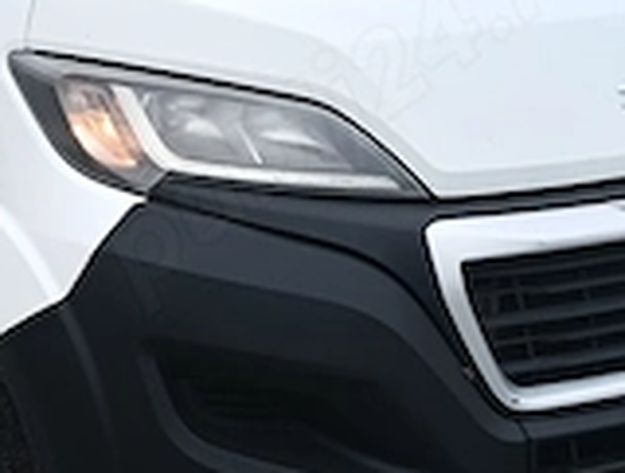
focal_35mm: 101
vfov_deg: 14.7
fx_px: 1829
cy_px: 145
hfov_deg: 19.1
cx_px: 82
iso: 50
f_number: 1.8
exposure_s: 1/239
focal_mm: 3.98
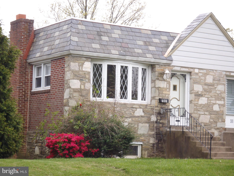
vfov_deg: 16.4
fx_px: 608
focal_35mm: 90
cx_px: 117
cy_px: 88
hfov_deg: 21.8
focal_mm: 16.1
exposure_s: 1/40
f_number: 4.6
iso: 200
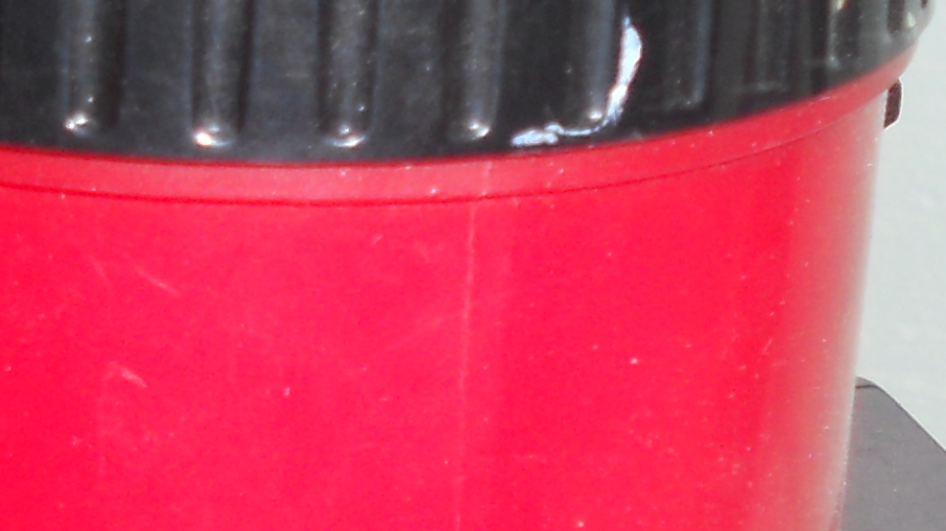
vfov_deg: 7.8
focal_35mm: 154
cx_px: 210
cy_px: 516
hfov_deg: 13.9
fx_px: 3862
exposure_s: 1/25
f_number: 3.5
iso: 80
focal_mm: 5.8
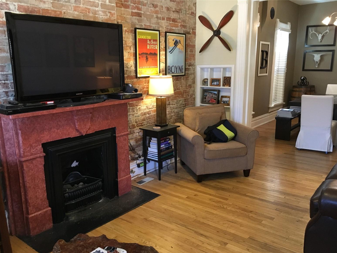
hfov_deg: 60.0
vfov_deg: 46.8
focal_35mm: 30
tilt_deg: -12.6
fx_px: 292
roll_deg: +0.9
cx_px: 164
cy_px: 131
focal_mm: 4.15
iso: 200
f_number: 2.2
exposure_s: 1/30
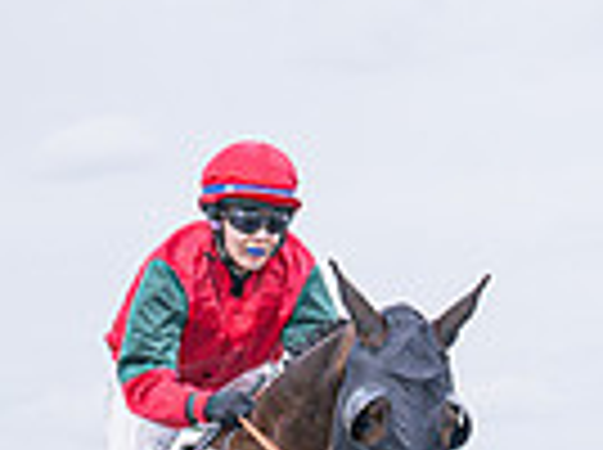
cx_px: 774
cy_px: 540
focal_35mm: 444
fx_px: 7721
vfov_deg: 3.3
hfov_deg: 4.5
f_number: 5
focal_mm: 70
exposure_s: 1/800
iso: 400
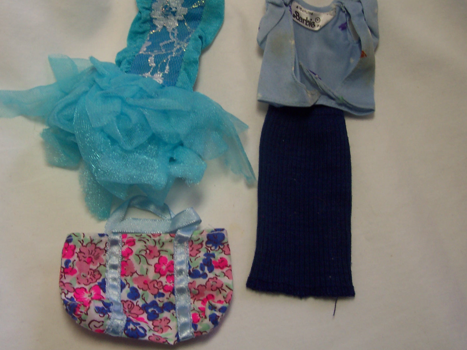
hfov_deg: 43.8
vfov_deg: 33.6
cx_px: 222
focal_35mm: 43
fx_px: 580
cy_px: 155
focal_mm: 5.6
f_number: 2.8
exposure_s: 1/90
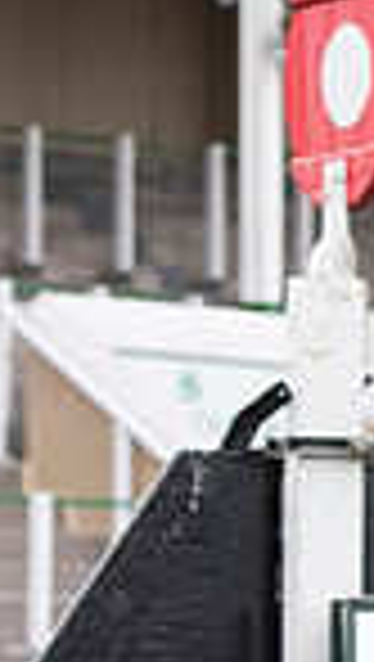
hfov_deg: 2.0
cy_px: 813
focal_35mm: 590
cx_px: 1149
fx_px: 10372
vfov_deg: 3.6
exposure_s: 1/2000
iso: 1600
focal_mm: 95
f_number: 4.5
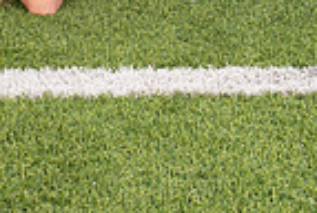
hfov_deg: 17.9
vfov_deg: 10.6
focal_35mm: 113
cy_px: -284
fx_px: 997
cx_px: 262
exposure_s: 1/320
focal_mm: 36
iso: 125
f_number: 7.1
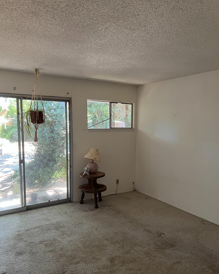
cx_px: 112
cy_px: 150
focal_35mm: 28
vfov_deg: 62.1
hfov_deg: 51.5
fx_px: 227
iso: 160
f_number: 1.5
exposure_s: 1/60
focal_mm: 5.7
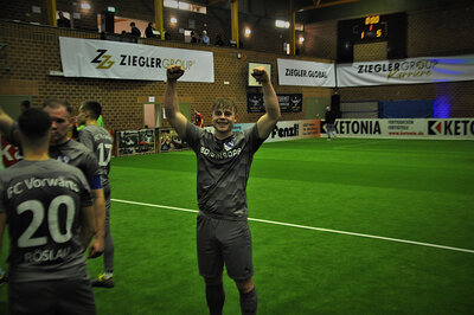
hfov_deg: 46.4
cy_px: 158
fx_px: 553
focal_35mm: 42
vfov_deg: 31.8
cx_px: 237
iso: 1600
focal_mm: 28
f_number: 4
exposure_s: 1/50
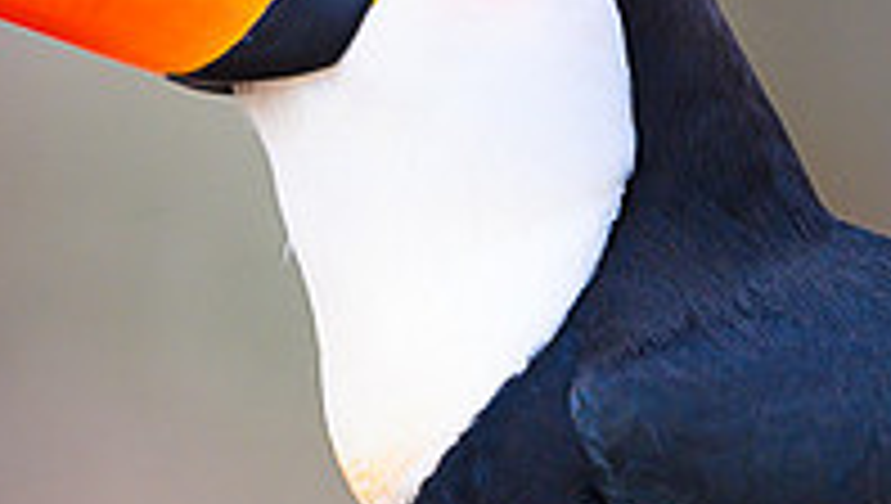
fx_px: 44216
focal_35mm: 1869
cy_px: -124
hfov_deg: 1.2
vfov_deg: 0.7
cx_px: 540
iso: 1600
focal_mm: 500
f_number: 4
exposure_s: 1/500
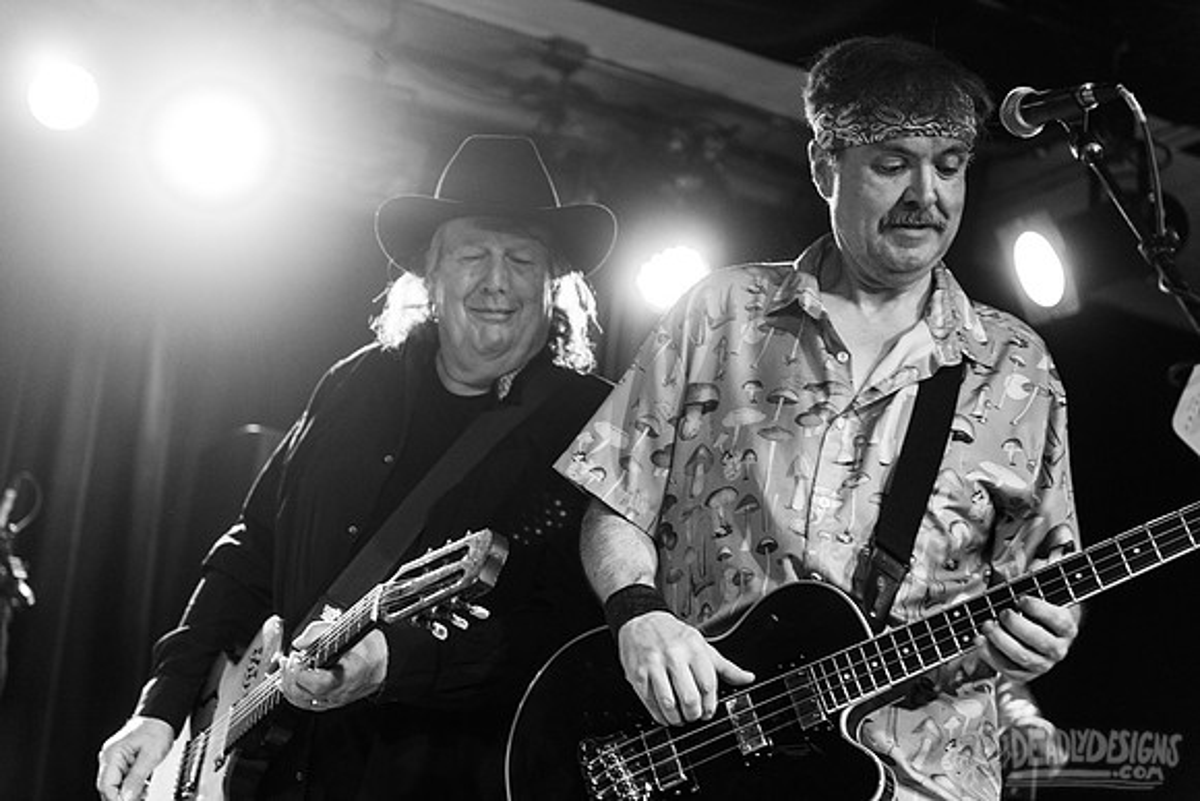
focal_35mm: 70
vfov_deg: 19.5
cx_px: 600
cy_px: 400
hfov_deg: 28.8
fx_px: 2334
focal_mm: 70
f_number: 3.2
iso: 2500
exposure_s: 1/100
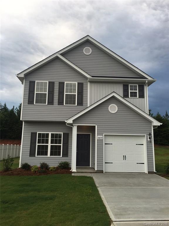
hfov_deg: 48.2
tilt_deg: +10.8
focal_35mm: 29
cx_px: 84
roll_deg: -0.7
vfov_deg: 61.7
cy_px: 113
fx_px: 189
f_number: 2.2
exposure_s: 1/299
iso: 25
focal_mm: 4.15
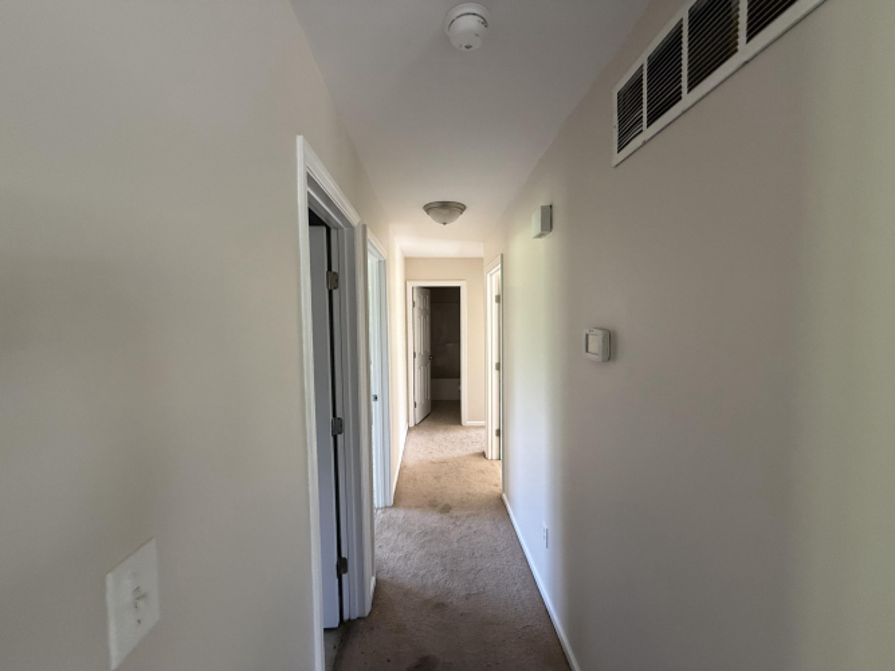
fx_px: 362
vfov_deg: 85.7
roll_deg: +0.7
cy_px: 336
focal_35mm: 14
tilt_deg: -3.6
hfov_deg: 102.1
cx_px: 448
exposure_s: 1/99
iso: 250
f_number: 2.2
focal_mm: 2.22
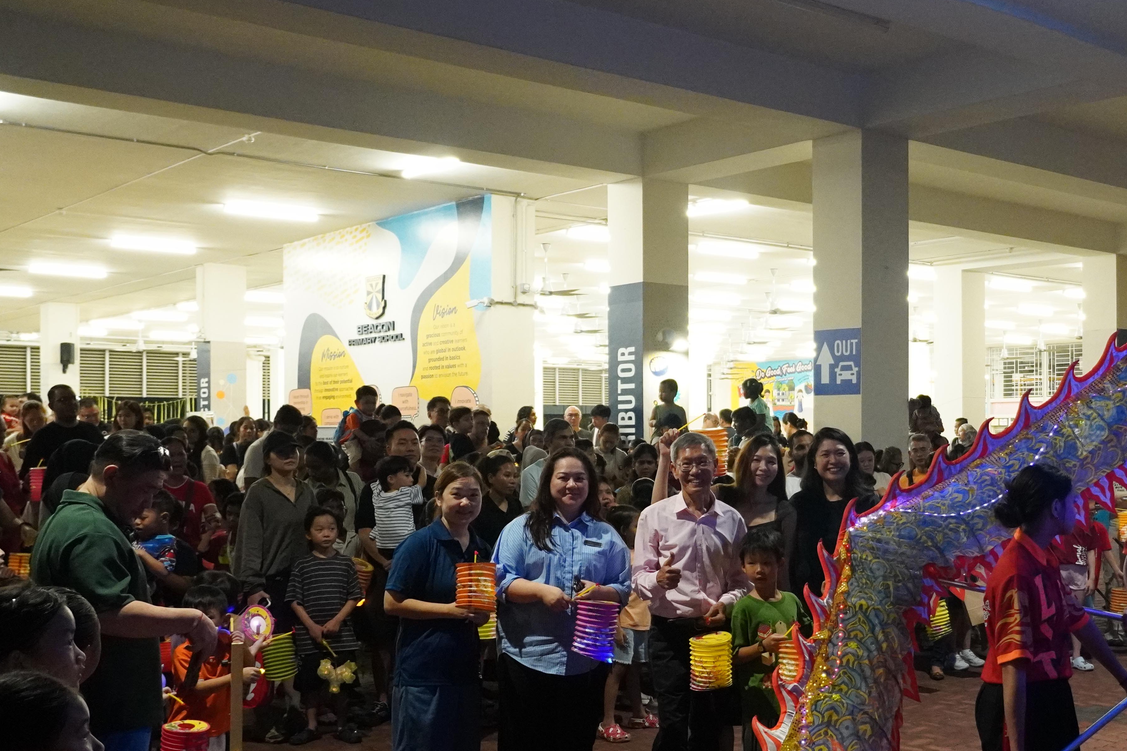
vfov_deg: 29.8
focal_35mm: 45
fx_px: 1409
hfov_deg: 42.6
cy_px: 448
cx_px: 806
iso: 5000
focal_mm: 18
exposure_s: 1/160
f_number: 3.5
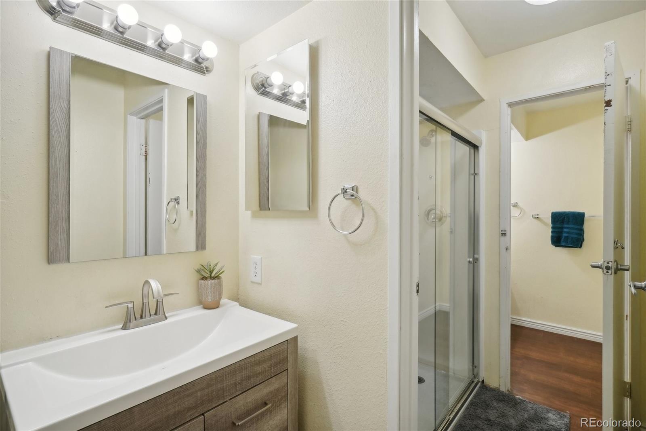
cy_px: 216
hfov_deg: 95.0
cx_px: 323
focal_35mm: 16
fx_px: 296
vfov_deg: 72.0
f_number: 8
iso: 400
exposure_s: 1/80
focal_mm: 11
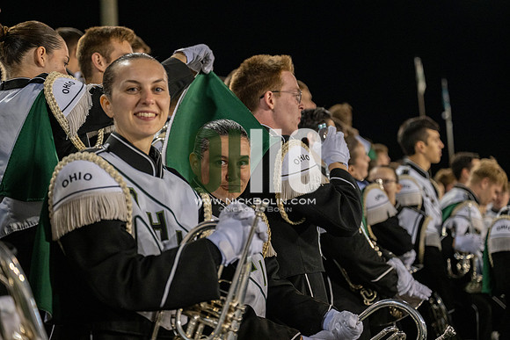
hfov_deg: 28.8
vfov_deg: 19.5
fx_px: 992
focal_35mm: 70
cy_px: 170
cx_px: 255
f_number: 3.2
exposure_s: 1/500
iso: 2000
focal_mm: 70
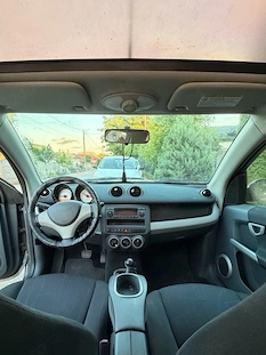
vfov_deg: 87.0
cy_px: 207
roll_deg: +1.1
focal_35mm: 18
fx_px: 185
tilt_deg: -12.4
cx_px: 121
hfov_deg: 71.4
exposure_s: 1/60
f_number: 2.2
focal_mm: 2.22
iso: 320
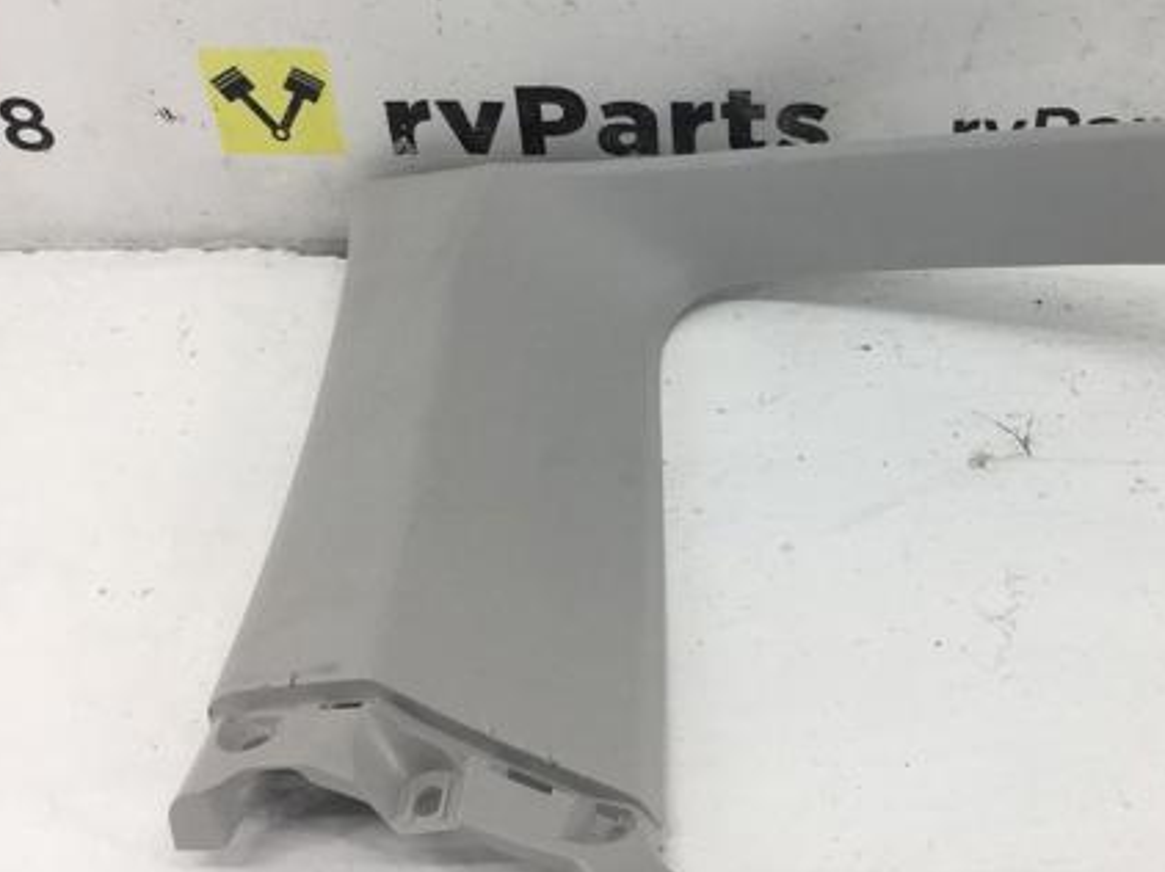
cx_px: 795
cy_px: 348
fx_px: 1480
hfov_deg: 42.3
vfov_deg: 32.7
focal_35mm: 44
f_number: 2.2
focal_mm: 4.15
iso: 32
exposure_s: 1/100
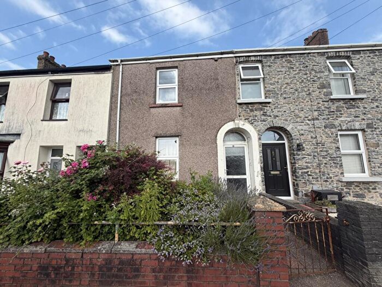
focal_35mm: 14
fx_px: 154
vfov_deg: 85.7
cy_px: 144
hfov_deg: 102.1
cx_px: 191
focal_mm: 2.22
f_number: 2.2
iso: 40
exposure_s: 1/770
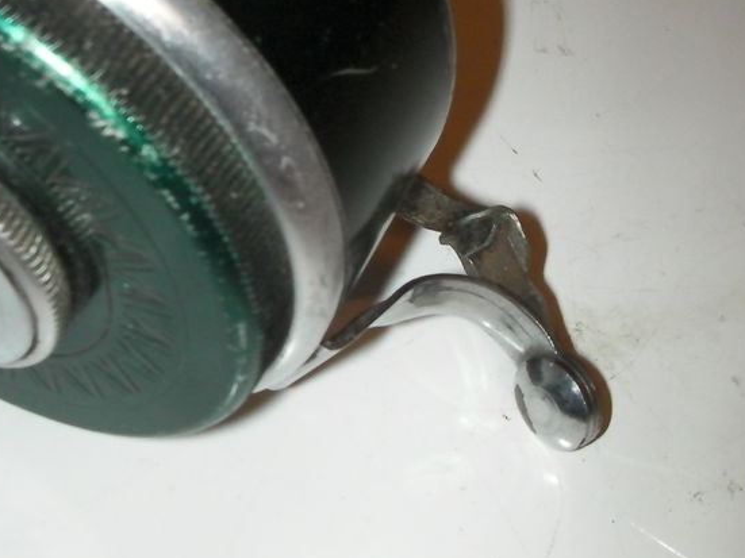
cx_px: 181
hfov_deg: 27.8
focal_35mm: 69
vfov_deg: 21.1
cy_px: 132
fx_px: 1485
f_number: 5.6
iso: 200
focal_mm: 6.3
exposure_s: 1/30
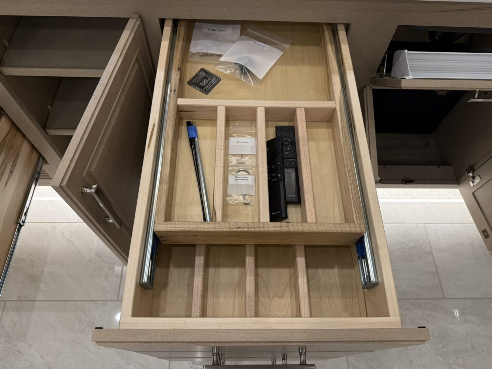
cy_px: 184
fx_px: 341
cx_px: 246
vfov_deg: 56.8
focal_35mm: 24
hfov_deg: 71.6
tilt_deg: -61.5
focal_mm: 6.76
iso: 320
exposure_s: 1/120
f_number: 1.78
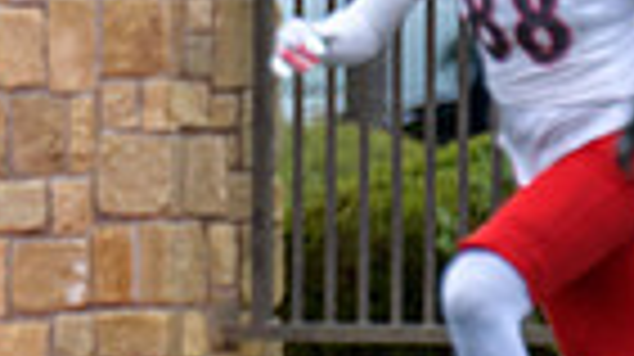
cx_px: -146
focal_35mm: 1953
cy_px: 211
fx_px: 32801
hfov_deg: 1.1
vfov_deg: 0.6
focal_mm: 300
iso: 220
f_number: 2.8
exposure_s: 1/1000
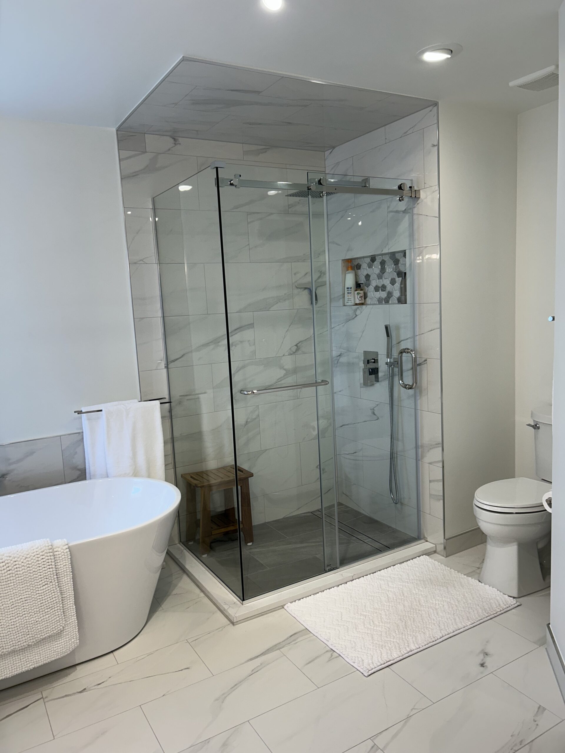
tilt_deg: -6.8
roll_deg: +2.9
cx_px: 282
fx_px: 566
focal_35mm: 26
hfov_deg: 53.1
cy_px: 376
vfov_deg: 67.3
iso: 50
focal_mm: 5.7
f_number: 1.5
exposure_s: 1/120
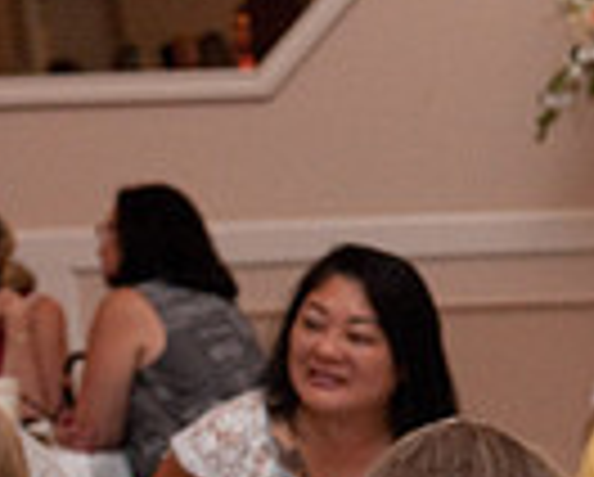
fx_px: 3257
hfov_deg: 9.9
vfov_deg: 8.2
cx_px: 1040
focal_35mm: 185
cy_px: 765
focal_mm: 45
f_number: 5.6
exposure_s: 1/125
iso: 3200
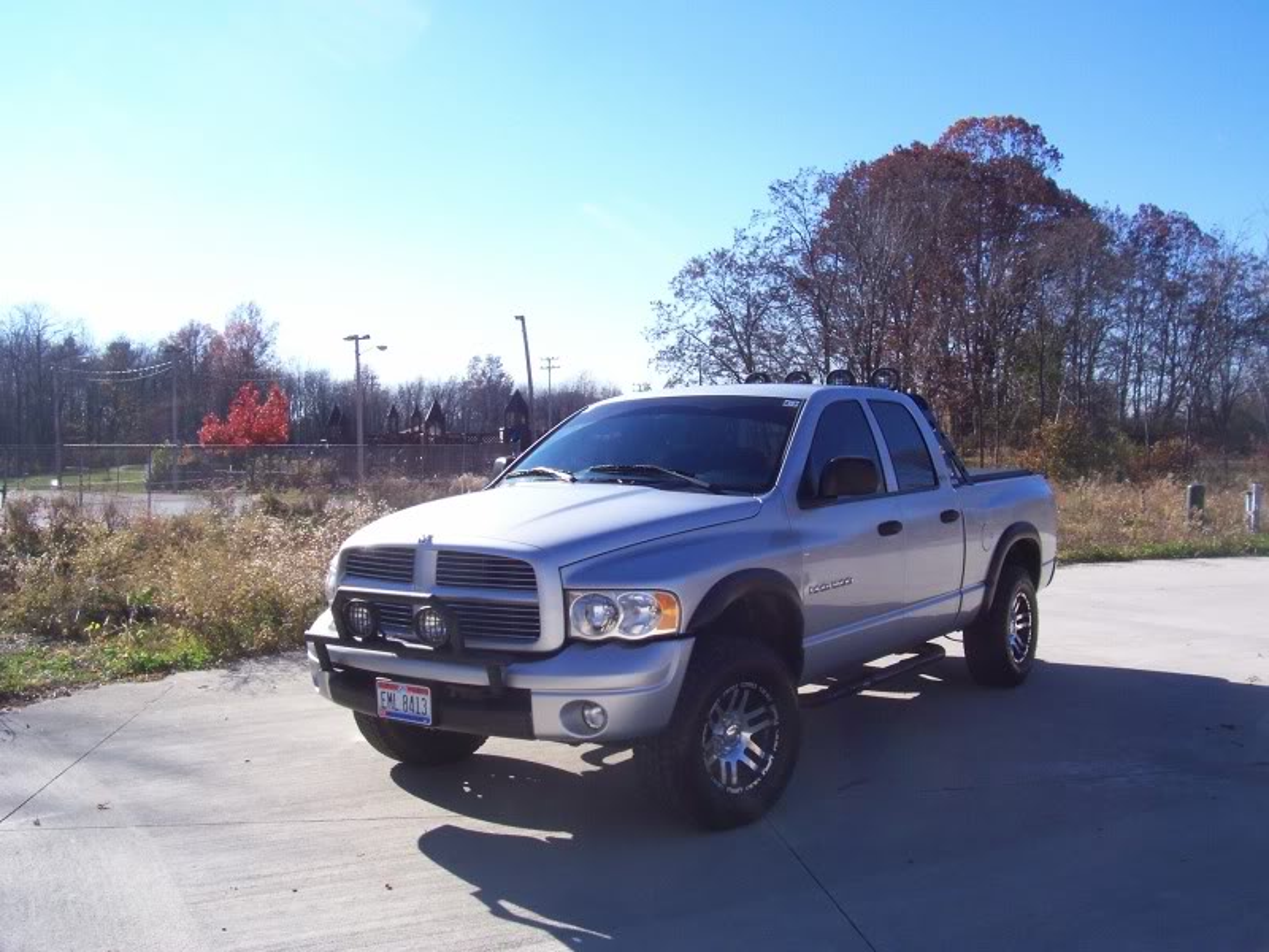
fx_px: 1246
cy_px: 476
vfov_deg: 41.8
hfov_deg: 54.0
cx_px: 634
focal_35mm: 34
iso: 80
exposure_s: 1/351
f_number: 5.1
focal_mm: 5.6
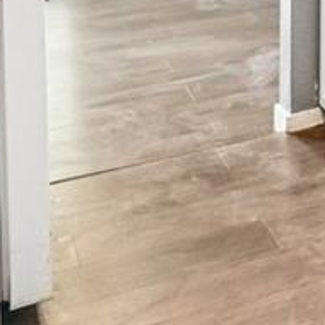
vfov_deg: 14.8
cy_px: -291
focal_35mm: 100
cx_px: 720
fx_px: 1062
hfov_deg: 13.7
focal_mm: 14
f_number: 10
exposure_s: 1/3.33
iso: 400
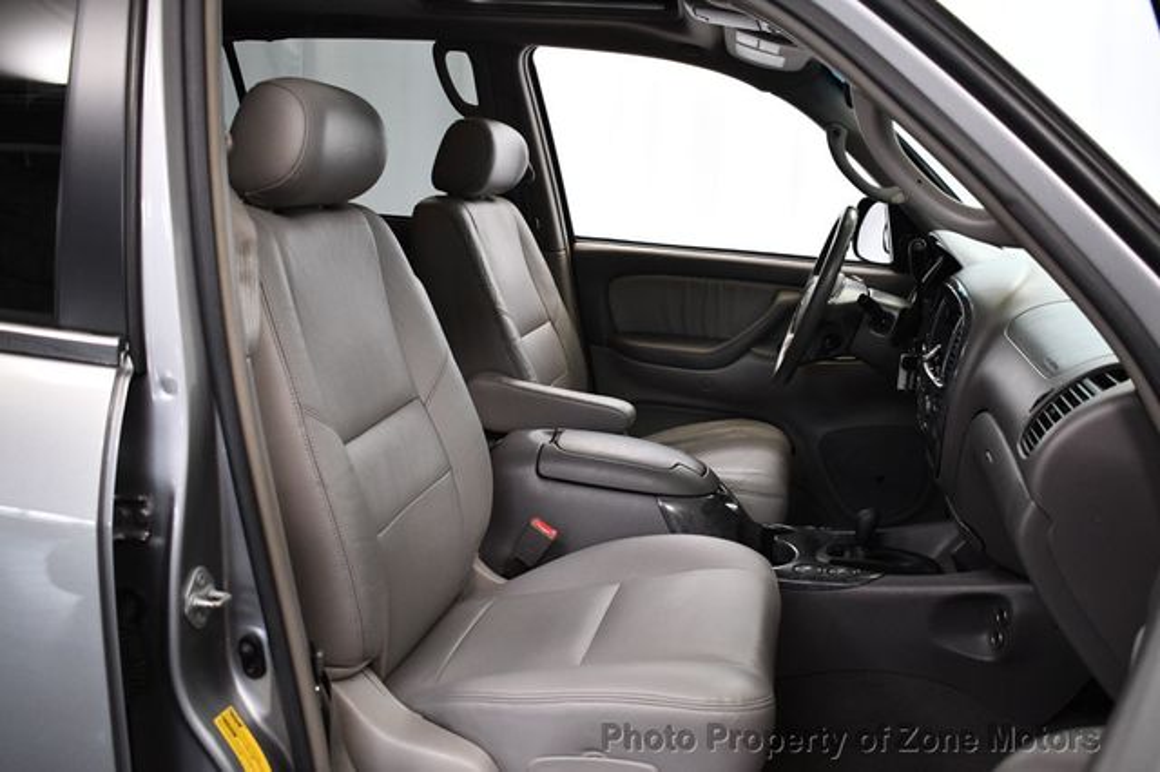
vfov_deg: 39.9
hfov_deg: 57.2
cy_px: 386
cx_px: 580
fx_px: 1063
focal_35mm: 33
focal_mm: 22
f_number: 3.8
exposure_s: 1/125
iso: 1600
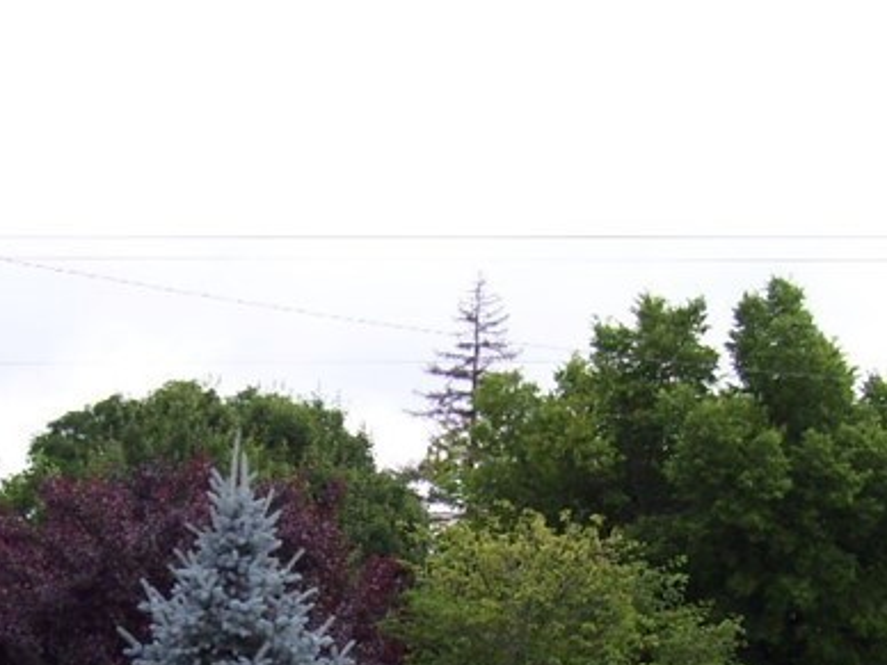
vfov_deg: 14.9
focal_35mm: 95
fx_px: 2434
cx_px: 347
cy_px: 864
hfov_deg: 20.6
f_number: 2.7
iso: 80
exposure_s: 1/400
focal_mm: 6
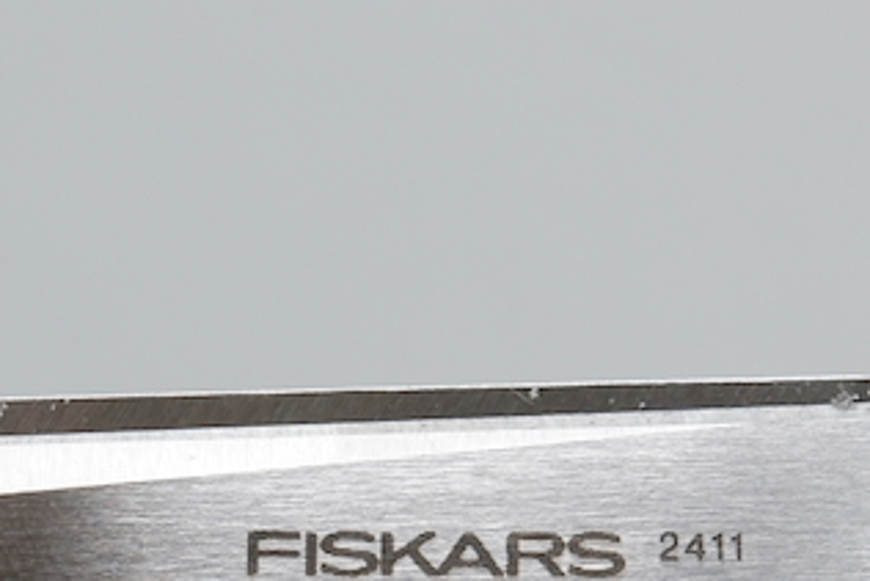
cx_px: 496
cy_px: 575
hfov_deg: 26.3
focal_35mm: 77
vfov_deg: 17.3
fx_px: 1862
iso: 200
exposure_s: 1/30
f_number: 7.1
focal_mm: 25.6
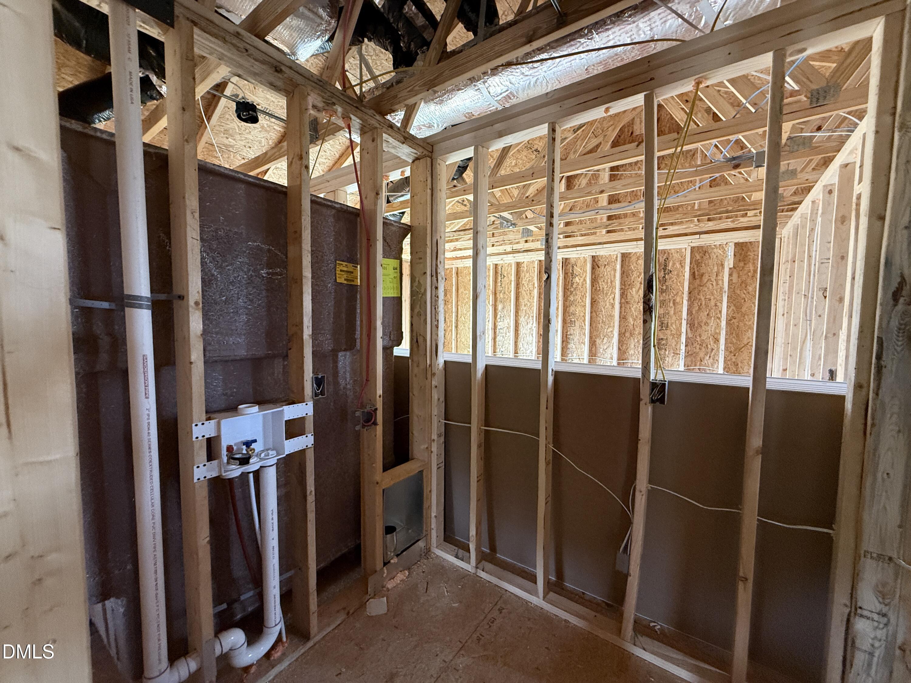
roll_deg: -1.0
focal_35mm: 14
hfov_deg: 102.1
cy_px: 342
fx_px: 368
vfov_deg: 85.7
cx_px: 456
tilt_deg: -3.7
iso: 400
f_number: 2.2
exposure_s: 1/60
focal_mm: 2.22
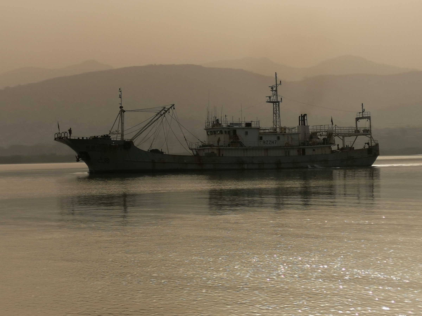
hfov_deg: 27.0
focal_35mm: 72
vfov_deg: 20.4
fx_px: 878
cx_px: 211
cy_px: 158
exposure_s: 1/5814
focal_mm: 5.58
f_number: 1.8
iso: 50
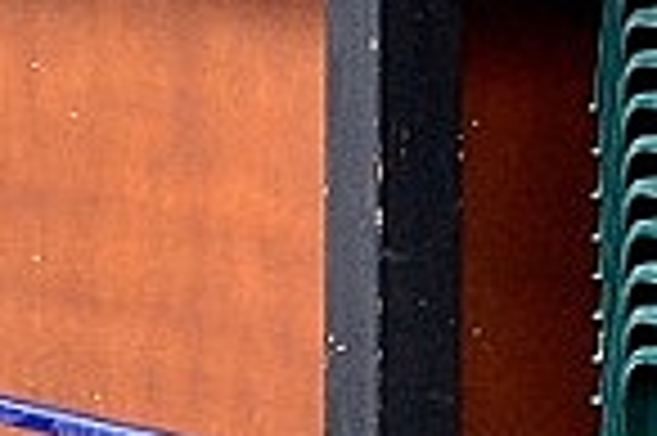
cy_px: -238
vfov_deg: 4.7
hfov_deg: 7.0
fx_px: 5245
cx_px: 1138
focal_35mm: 288
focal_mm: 35
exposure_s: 1/30
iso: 1000
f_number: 9
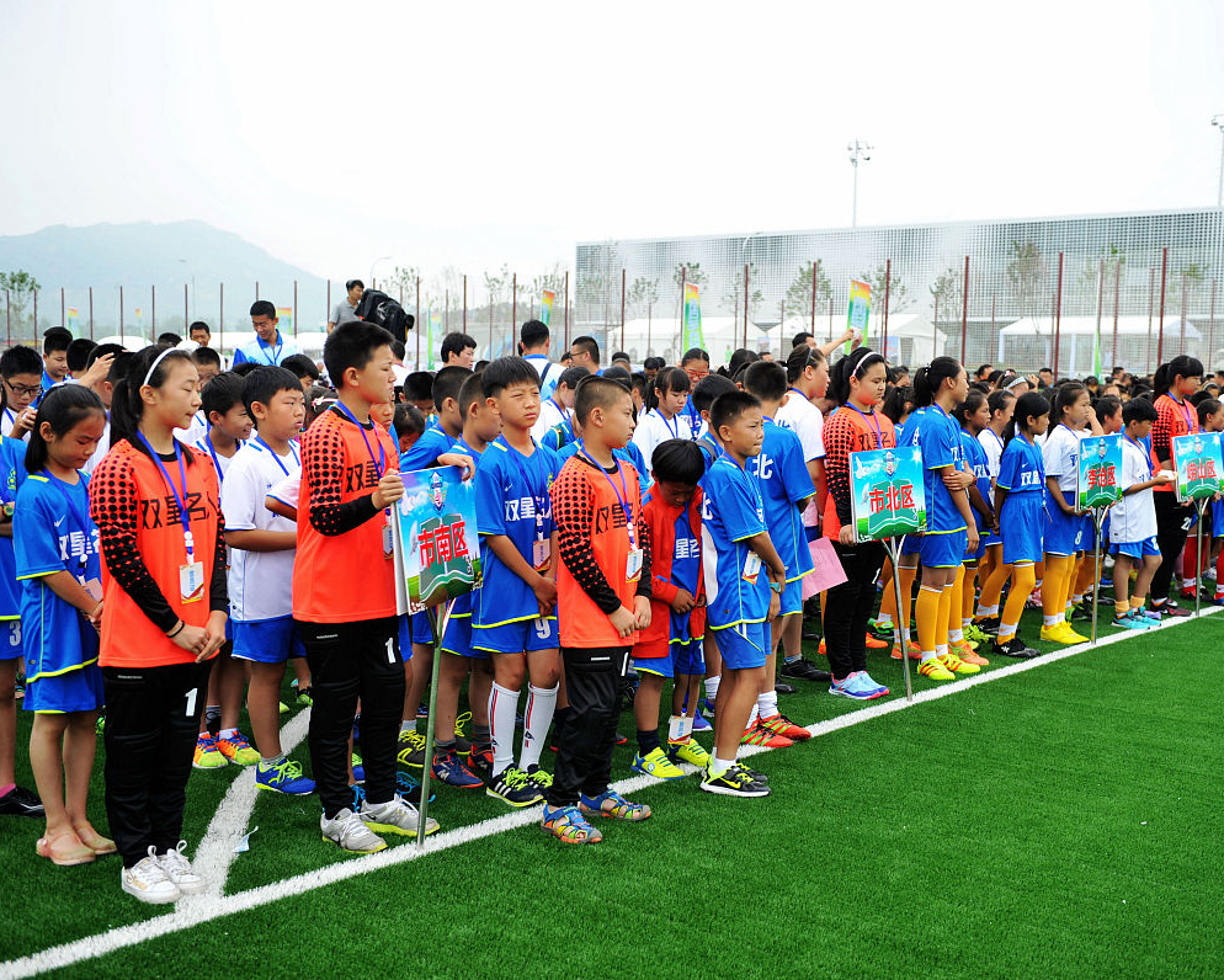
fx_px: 1558
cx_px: 695
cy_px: 490
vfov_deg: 34.9
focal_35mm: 43
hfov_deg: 42.8
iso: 200
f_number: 3.2
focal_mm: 38
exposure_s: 1/1000
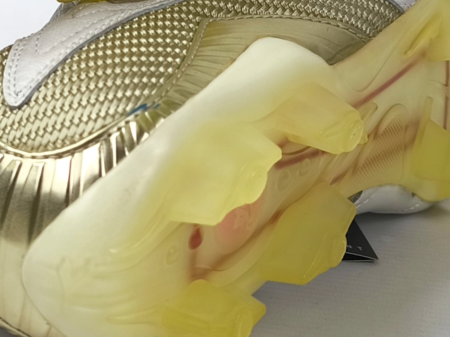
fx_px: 1040
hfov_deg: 23.0
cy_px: -36
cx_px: -46
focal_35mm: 80
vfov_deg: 17.8
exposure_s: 1/122
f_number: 1.9
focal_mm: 6.92
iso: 50
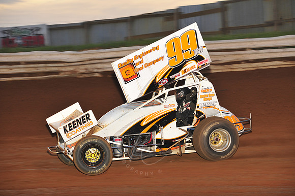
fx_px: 1024
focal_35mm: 125
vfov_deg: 11.0
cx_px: 148
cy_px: 98
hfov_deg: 16.4
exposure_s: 1/320
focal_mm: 125
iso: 800
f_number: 6.3
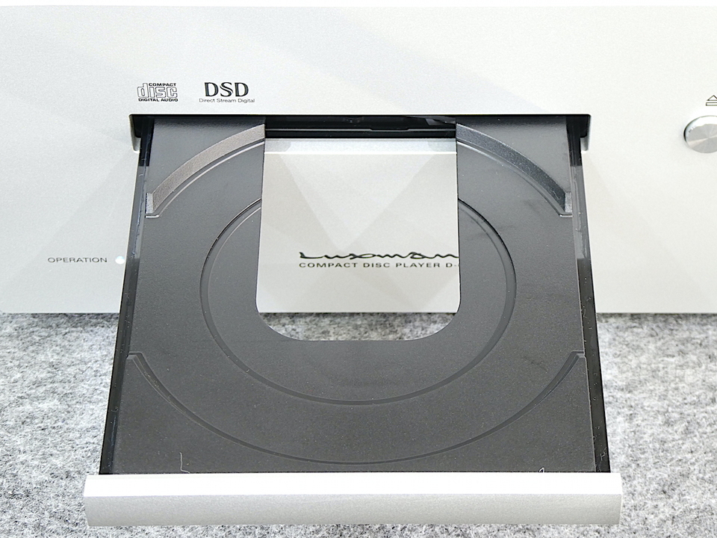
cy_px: 269
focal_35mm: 98
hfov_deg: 20.0
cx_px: 358
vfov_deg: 15.1
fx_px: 2030
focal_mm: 17.5
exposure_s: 1/4
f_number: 5
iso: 200
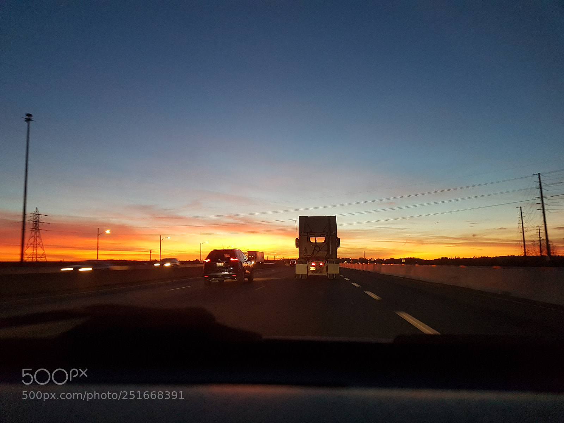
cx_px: 282
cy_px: 212
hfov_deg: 67.3
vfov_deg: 53.1
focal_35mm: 26
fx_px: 424
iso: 160
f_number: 1.7
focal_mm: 4.2
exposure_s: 1/33
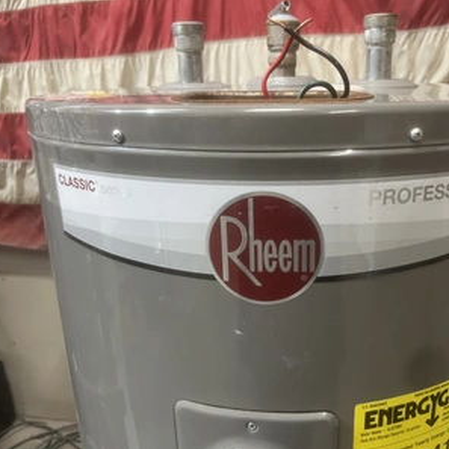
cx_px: 268
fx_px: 455
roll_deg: +1.1
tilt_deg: -19.1
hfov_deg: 52.2
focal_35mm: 31
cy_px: 225
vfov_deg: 52.5
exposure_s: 1/60
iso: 160
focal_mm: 5.1
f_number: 1.6
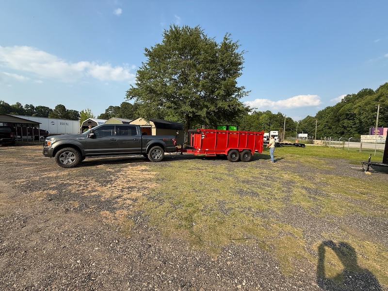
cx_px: 194
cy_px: 146
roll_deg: +1.3
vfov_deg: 85.7
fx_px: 157
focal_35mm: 14
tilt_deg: +1.0
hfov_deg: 102.1
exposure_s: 1/701
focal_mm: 2.22
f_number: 2.2
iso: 50
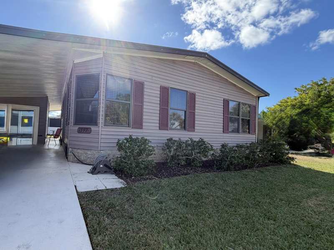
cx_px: 167
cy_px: 125
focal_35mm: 14
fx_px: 135
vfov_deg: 85.6
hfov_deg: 102.1
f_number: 2.2
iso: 50
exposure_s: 1/312
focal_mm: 2.22
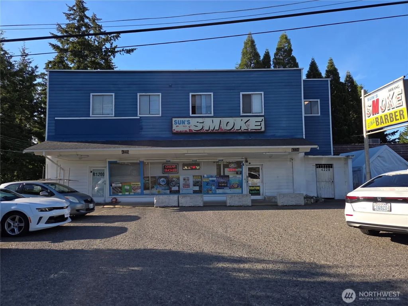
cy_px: 153
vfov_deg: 58.9
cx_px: 204
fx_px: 271
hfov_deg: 73.9
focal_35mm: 23
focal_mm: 5.4
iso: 25
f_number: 1.8
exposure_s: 1/848
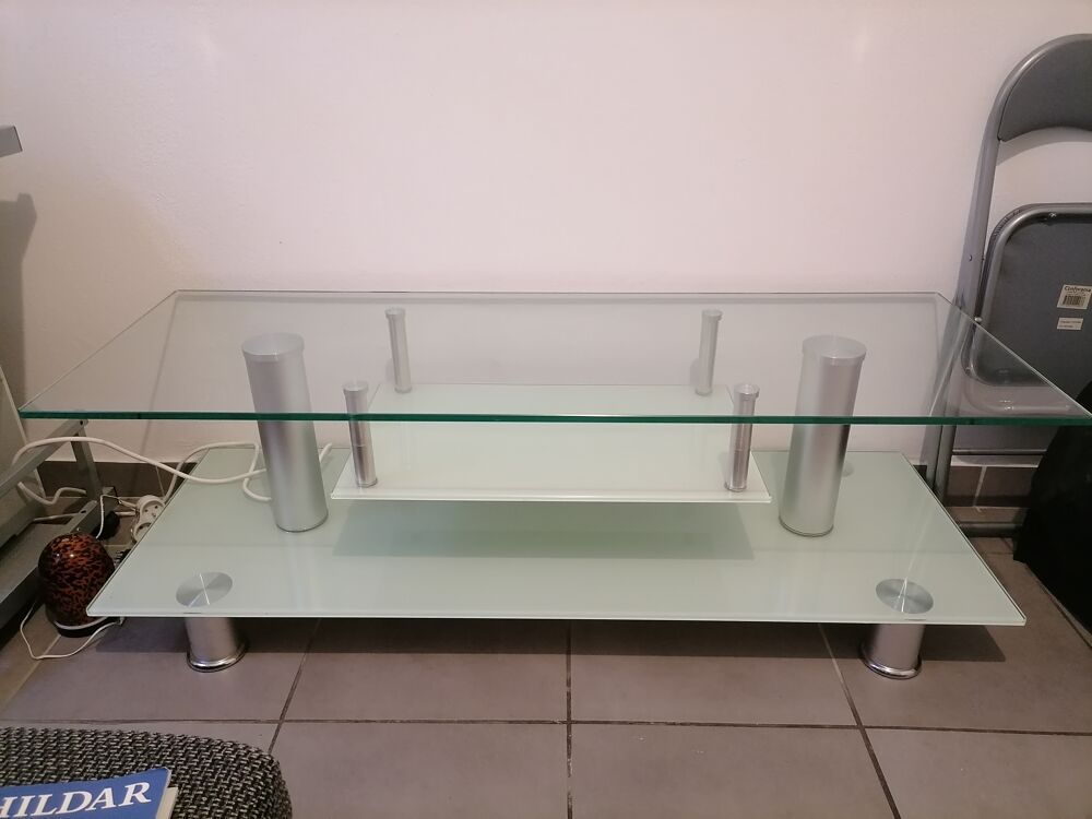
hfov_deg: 67.3
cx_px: 546
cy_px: 410
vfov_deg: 53.1
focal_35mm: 26
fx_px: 820
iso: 640
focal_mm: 5.4
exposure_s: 1/25
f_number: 1.8
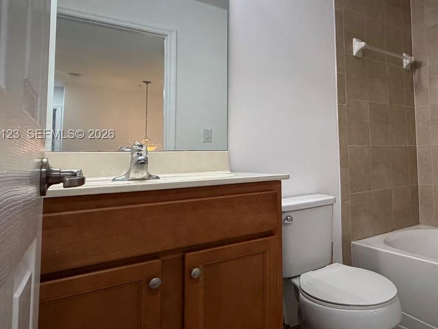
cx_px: 363
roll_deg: +2.4
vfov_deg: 52.7
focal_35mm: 26
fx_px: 329
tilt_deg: +3.5
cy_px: 135
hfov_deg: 60.7
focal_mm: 2.22
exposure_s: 1/120
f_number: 2.2
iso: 160
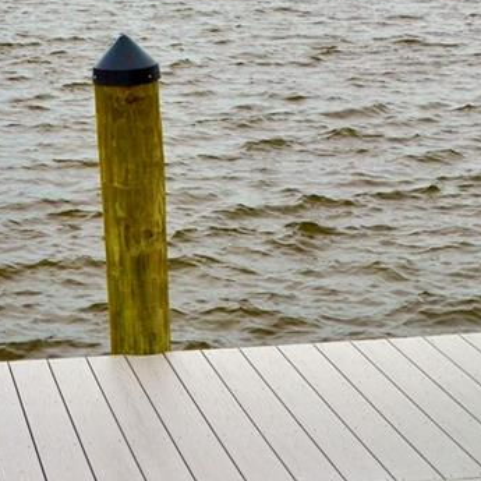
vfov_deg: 16.2
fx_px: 1666
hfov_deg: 16.4
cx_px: 128
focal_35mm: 106
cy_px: 31
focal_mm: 28
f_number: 7.1
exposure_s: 1/200
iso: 100
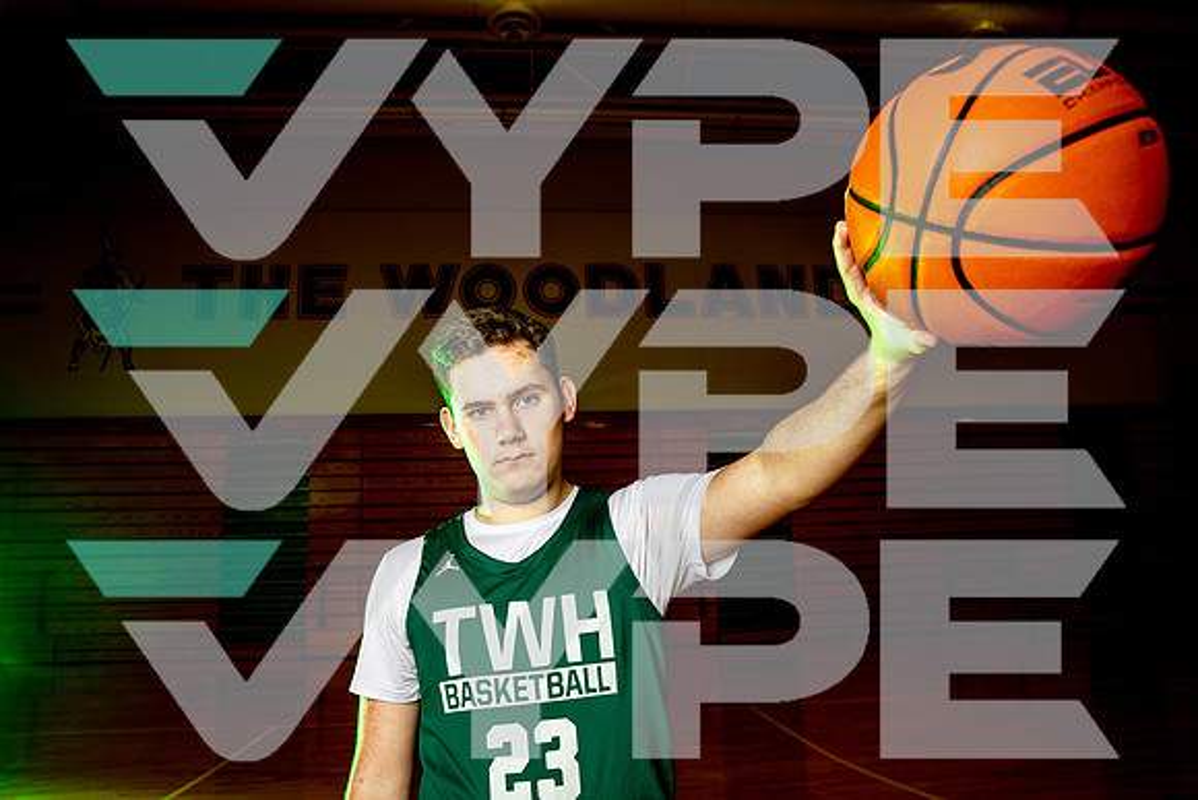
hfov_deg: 73.7
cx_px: 599
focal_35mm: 24
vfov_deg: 53.2
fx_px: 799
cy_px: 400
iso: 200
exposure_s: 1/250
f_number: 5
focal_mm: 24
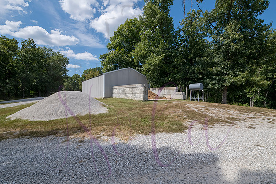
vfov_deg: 76.6
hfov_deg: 99.6
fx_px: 117
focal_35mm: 15
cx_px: 141
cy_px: 94
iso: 320
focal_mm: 14
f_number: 13
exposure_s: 1/400
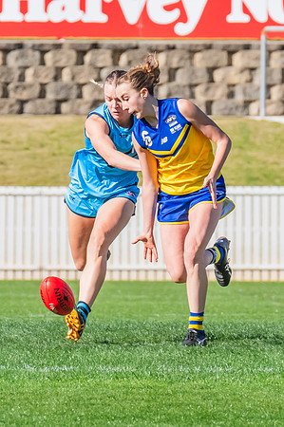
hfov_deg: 1.3
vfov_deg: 1.9
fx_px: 12620
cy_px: 291
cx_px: 118
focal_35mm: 1064
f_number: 10
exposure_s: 1/1250
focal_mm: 380
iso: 800
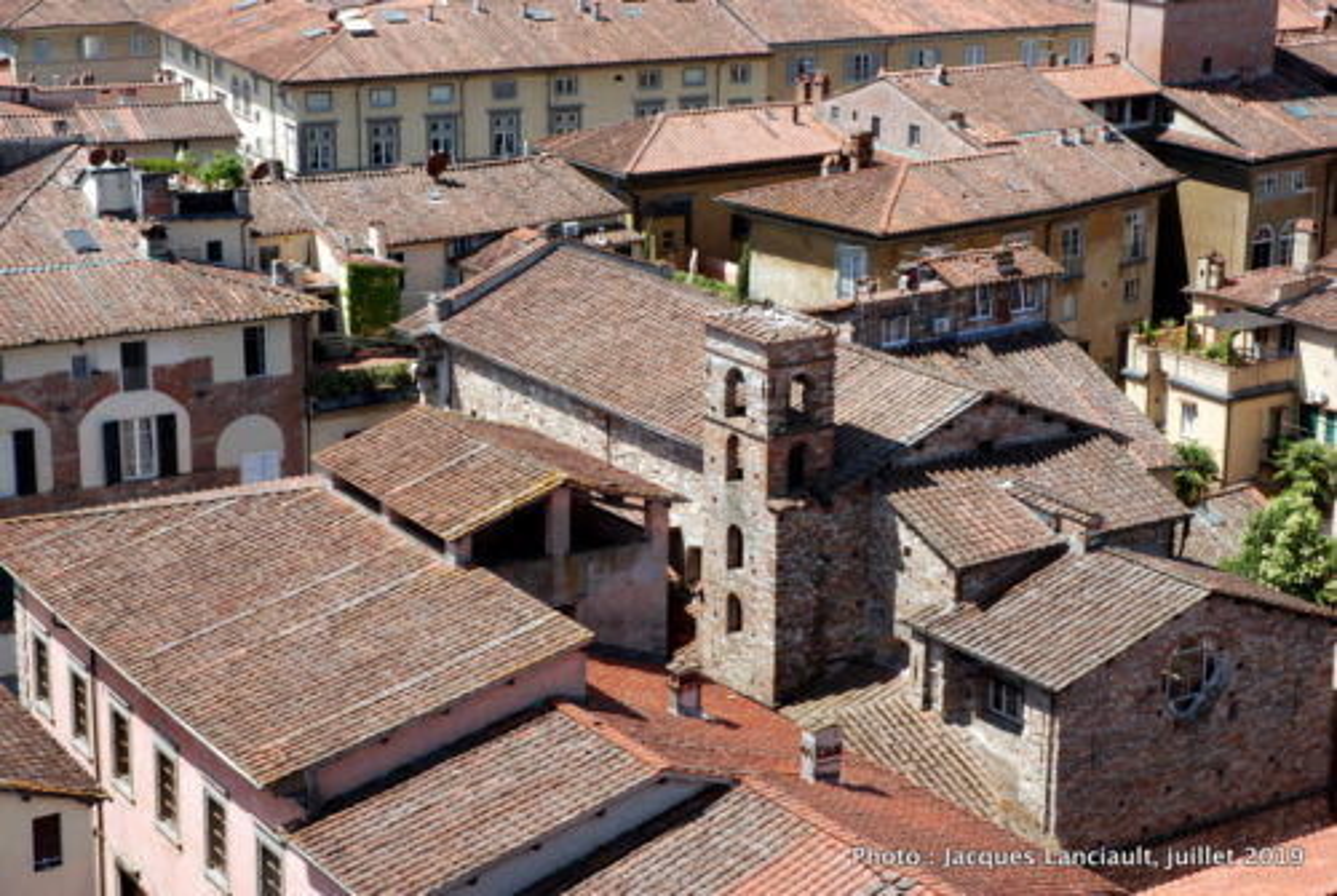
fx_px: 2678
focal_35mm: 72
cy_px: 448
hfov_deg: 28.0
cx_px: 668
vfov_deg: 19.0
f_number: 16
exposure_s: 1/40
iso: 100
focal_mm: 48
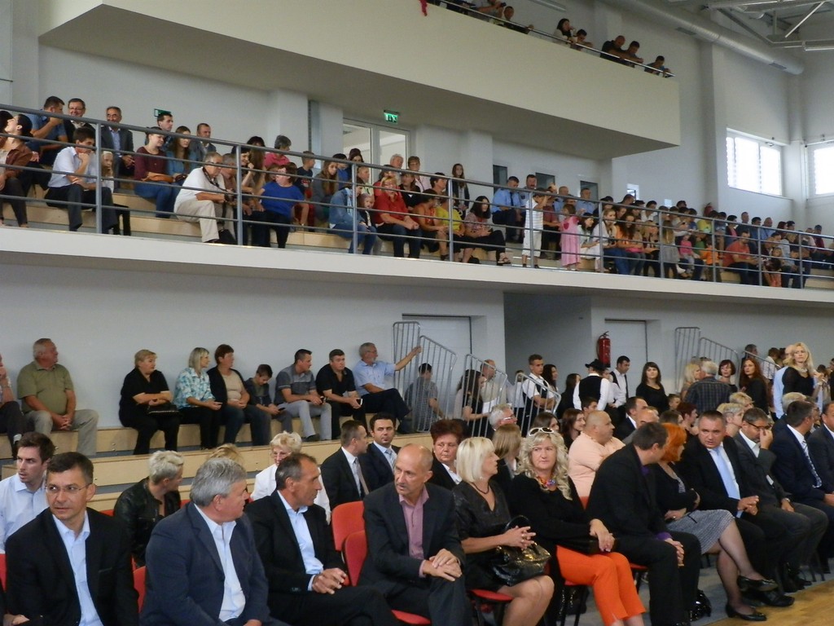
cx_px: 417
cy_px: 313
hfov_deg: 44.8
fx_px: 1012
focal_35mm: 42
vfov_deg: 34.3
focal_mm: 7.6
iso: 320
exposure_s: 1/60
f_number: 3.6
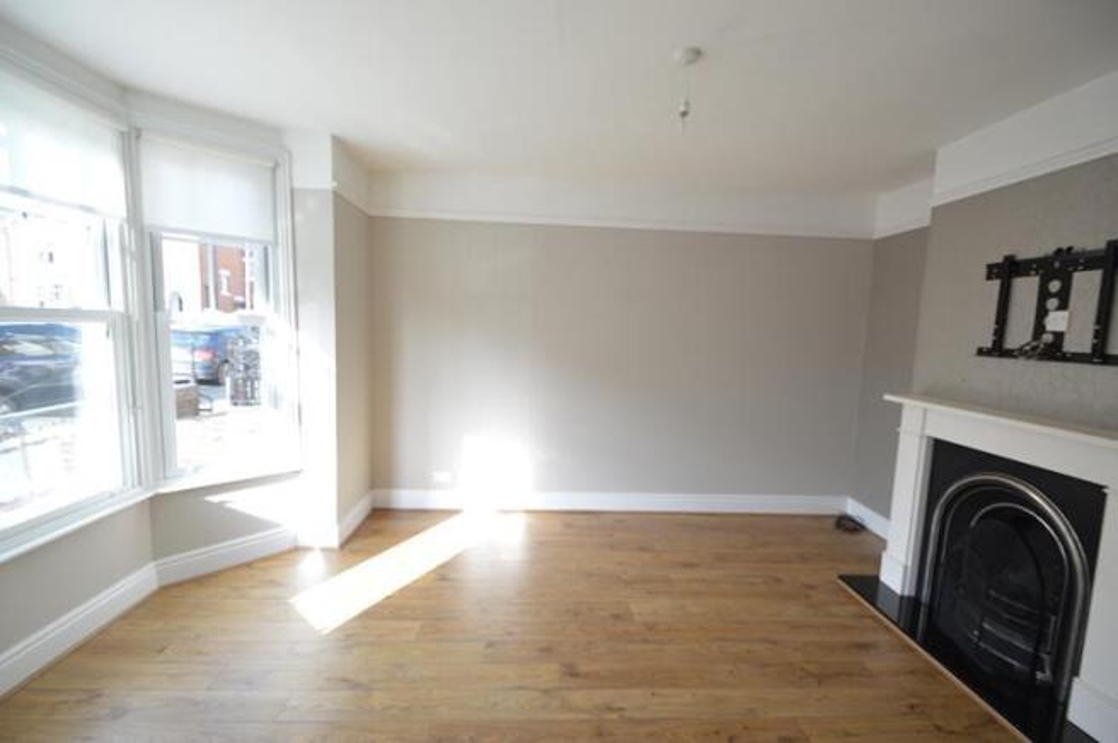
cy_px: 372
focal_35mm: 15
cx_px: 559
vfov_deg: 77.2
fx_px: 465
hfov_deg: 100.4
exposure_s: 1/50
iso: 100
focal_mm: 10
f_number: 3.5
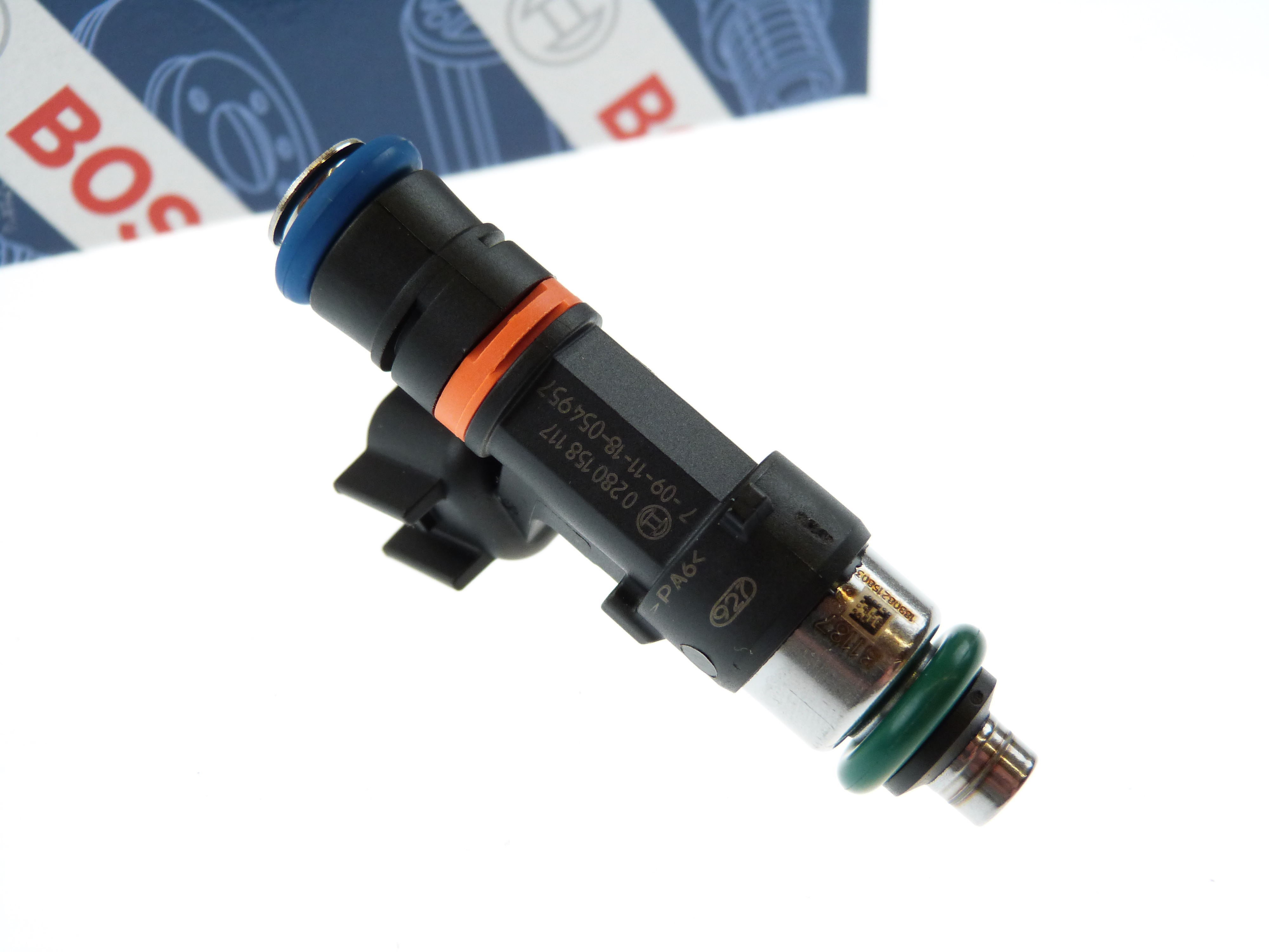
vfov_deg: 30.9
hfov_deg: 40.4
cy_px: 476
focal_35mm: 47
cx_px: 634
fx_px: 1723
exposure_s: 1/200
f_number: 3.2
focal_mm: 8.5
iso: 200
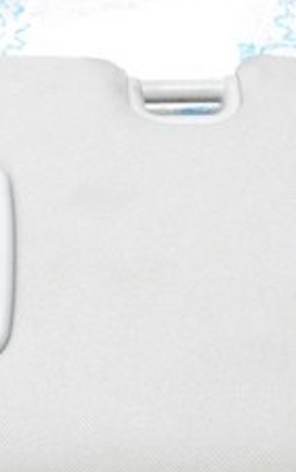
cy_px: 141
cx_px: -40
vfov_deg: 18.4
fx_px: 1456
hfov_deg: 11.4
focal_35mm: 113
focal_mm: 26
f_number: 9
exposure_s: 1/160
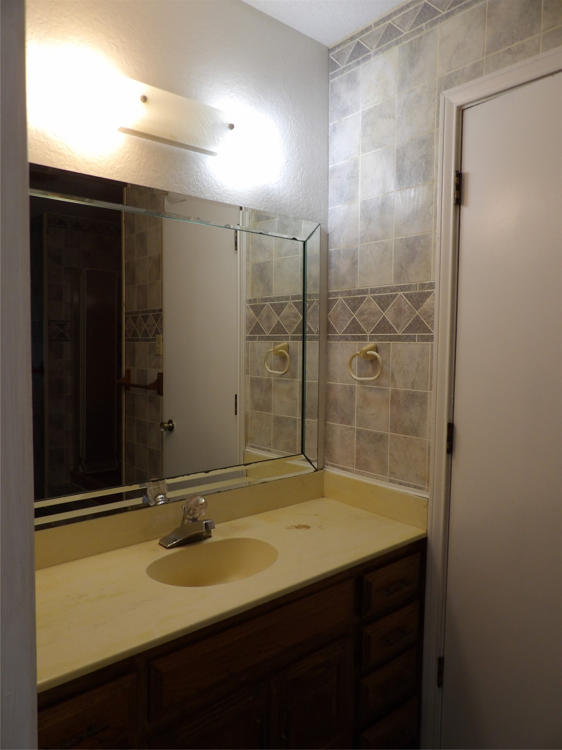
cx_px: 281
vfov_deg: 71.6
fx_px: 520
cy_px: 375
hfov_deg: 56.8
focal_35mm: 24
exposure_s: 1/33
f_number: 3.2
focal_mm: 4.3
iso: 134
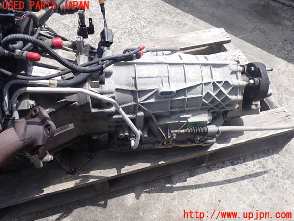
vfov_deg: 46.8
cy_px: 110
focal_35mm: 30
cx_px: 147
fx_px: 255
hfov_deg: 60.0
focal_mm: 5.4
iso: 100
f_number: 3.2
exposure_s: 1/640
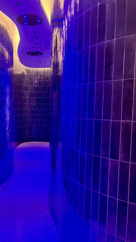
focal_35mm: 29
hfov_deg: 39.7
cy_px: 121
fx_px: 186
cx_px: 45
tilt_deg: -5.6
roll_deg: -2.0
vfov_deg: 66.1
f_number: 1.6
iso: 640
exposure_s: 1/37
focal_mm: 5.96
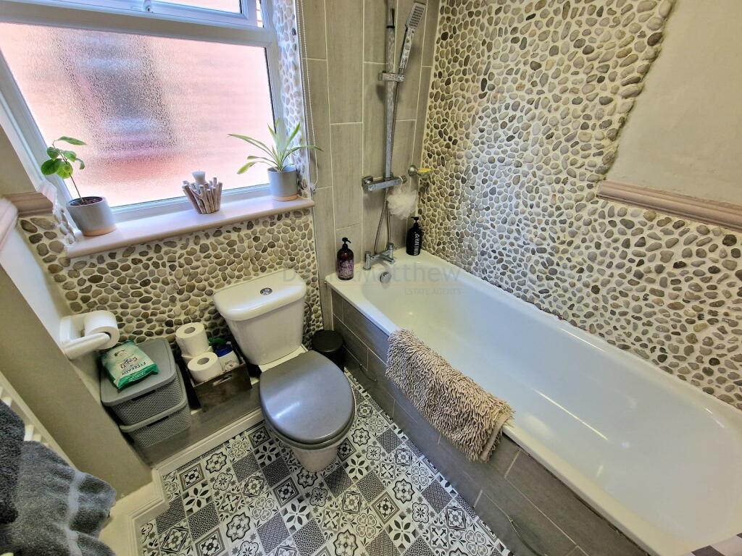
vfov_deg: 89.9
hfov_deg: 106.2
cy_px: 278
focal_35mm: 13
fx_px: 279
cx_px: 371
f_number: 2.2
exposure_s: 1/60.2
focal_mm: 2.2
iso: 160
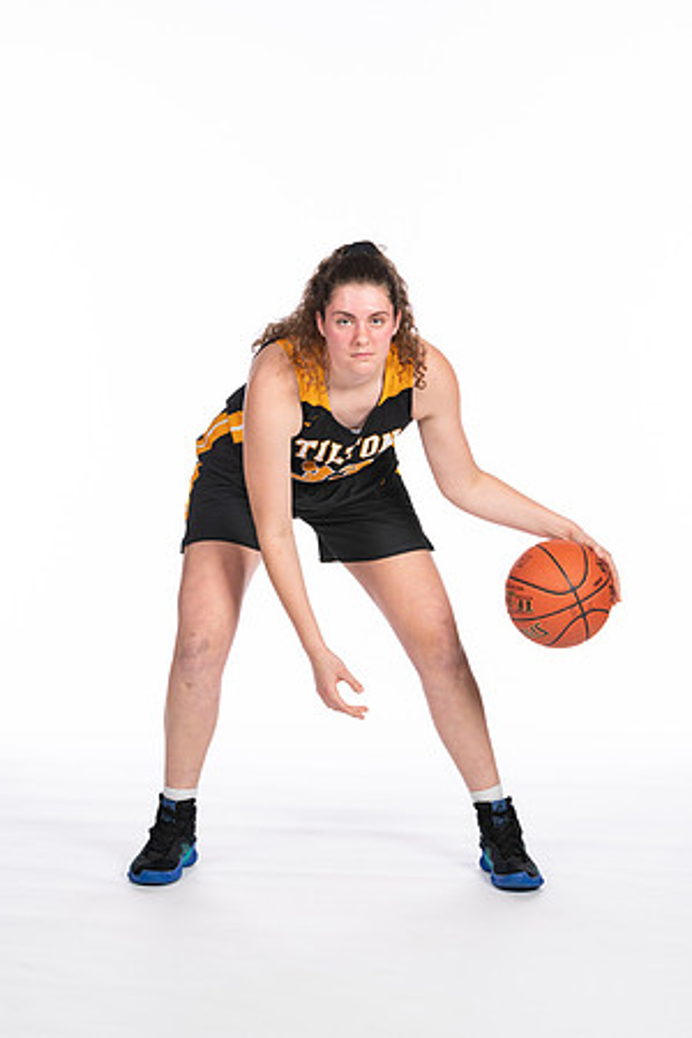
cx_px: 346
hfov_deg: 13.0
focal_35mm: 105
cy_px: 519
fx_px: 3027
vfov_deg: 19.5
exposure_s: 1/100
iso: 100
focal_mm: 70
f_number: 5
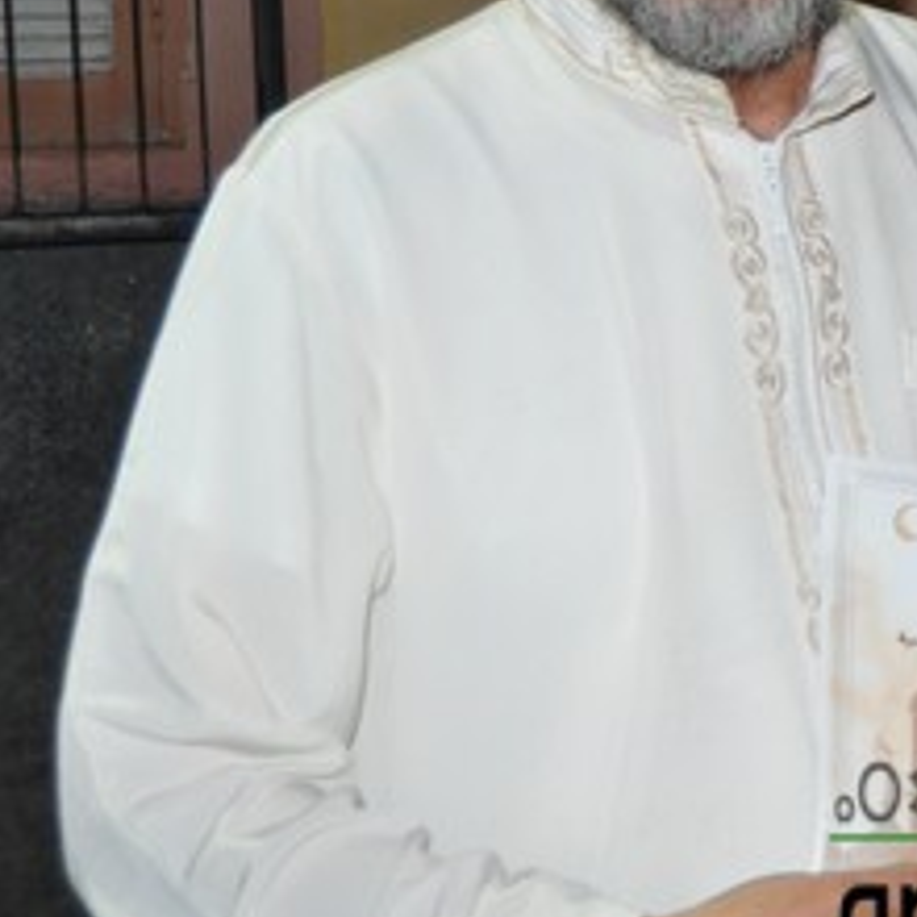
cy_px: 202
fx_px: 2218
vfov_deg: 23.1
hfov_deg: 21.7
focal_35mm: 74
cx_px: 1096
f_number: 3.5
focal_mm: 20
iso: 800
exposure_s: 1/60
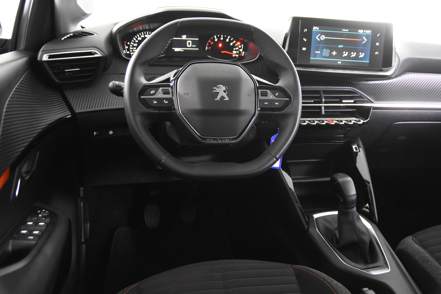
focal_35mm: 37
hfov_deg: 51.9
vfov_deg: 35.9
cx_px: 224
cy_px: 149
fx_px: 453
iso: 5000
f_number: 3
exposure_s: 1/40
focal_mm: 24
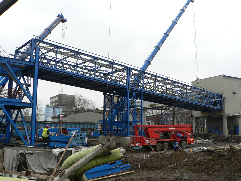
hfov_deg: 51.4
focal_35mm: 36
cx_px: 120
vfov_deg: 39.7
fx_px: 251
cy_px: 90
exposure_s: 1/125
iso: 80
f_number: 4
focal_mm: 6
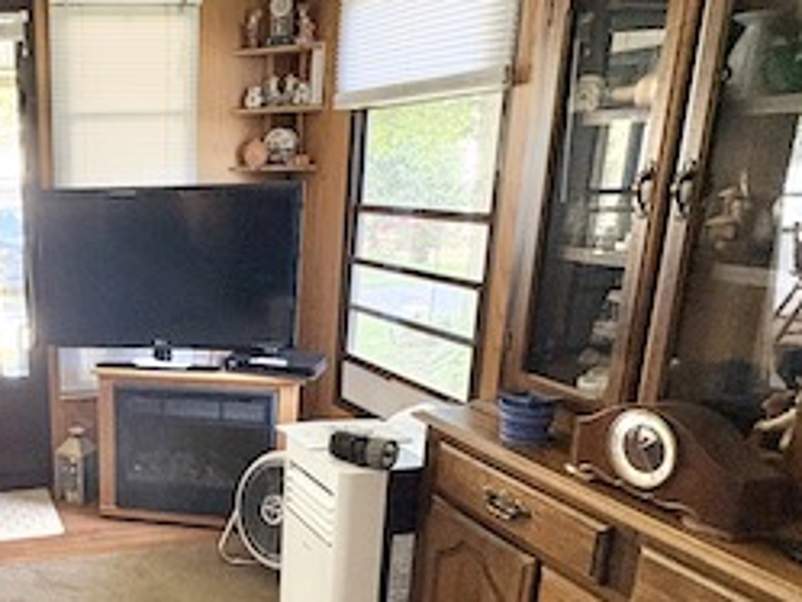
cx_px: 58
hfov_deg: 45.7
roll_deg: +2.4
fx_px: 834
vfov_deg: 39.2
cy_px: 399
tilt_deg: -14.6
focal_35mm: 36
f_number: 2.2
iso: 250
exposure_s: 1/60
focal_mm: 2.22
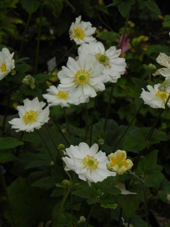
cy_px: 114
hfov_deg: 10.3
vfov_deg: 13.7
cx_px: 85
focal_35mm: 144
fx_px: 943
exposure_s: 1/160
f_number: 5
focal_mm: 25.7
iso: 160
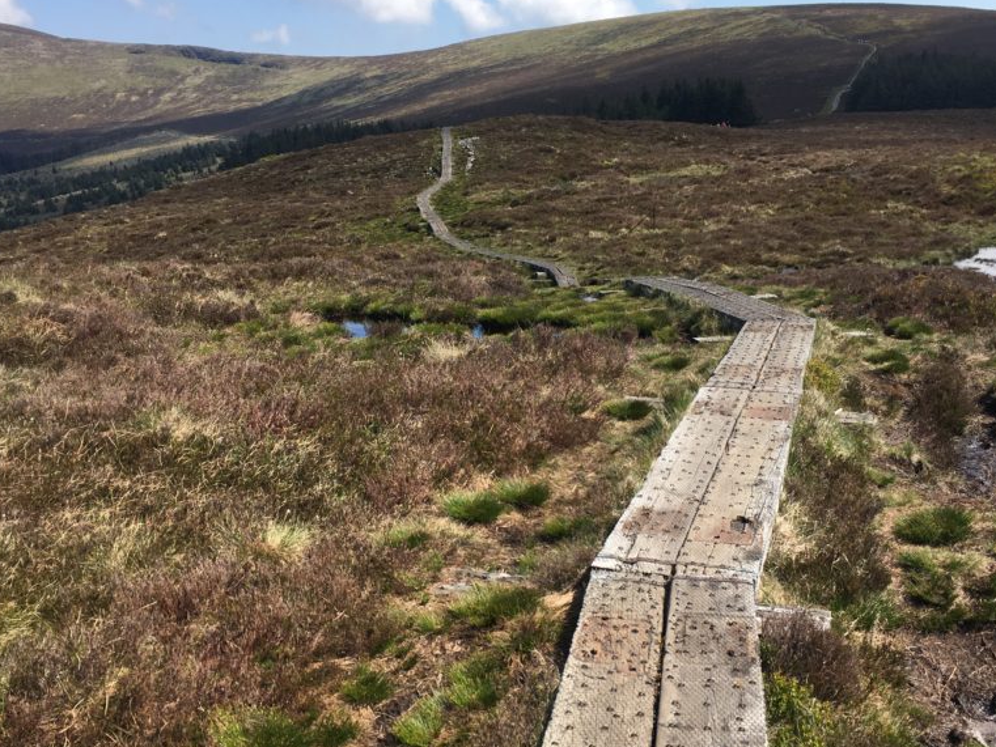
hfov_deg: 47.8
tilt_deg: -12.7
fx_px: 1122
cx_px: 533
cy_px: 400
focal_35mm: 39
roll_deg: +2.2
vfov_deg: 36.8
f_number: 2.2
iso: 25
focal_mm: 4.15
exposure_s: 1/938
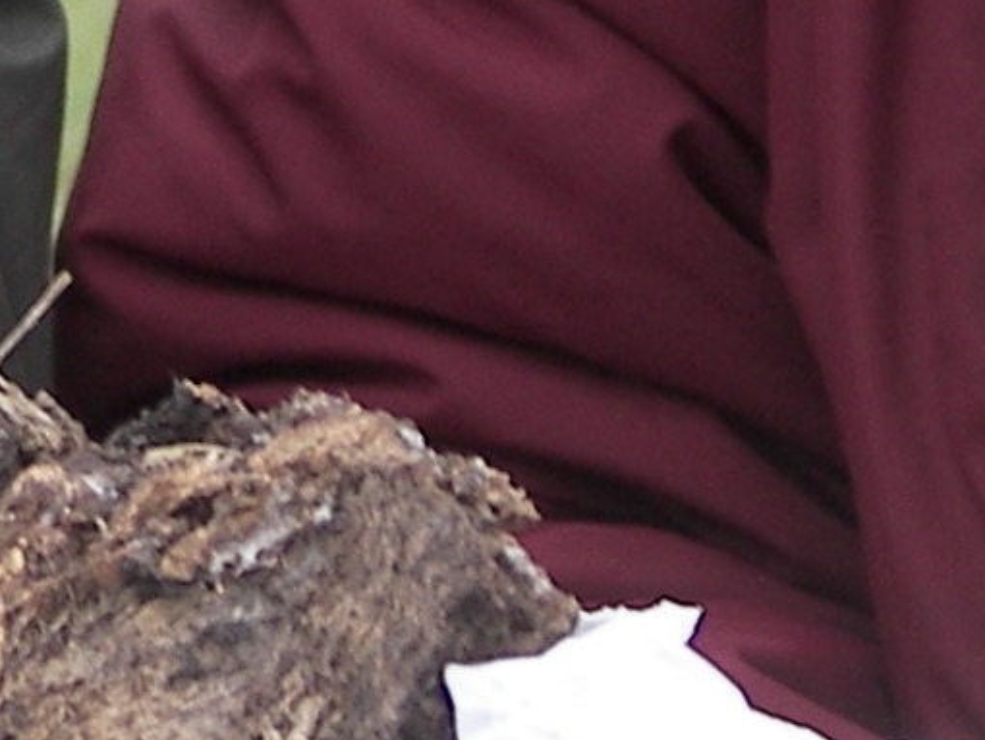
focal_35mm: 655
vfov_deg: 2.3
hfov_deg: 3.0
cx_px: -294
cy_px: -827
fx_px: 18647
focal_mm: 21.4
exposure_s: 1/160
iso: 50
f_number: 3.2
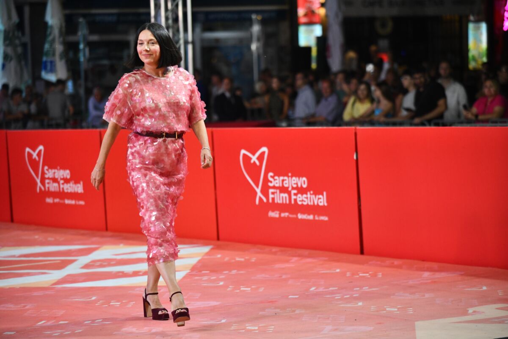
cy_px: 170
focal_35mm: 125
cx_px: 254
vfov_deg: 11.0
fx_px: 1764
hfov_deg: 16.4
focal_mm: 125
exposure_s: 1/1600
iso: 2500
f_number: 2.8
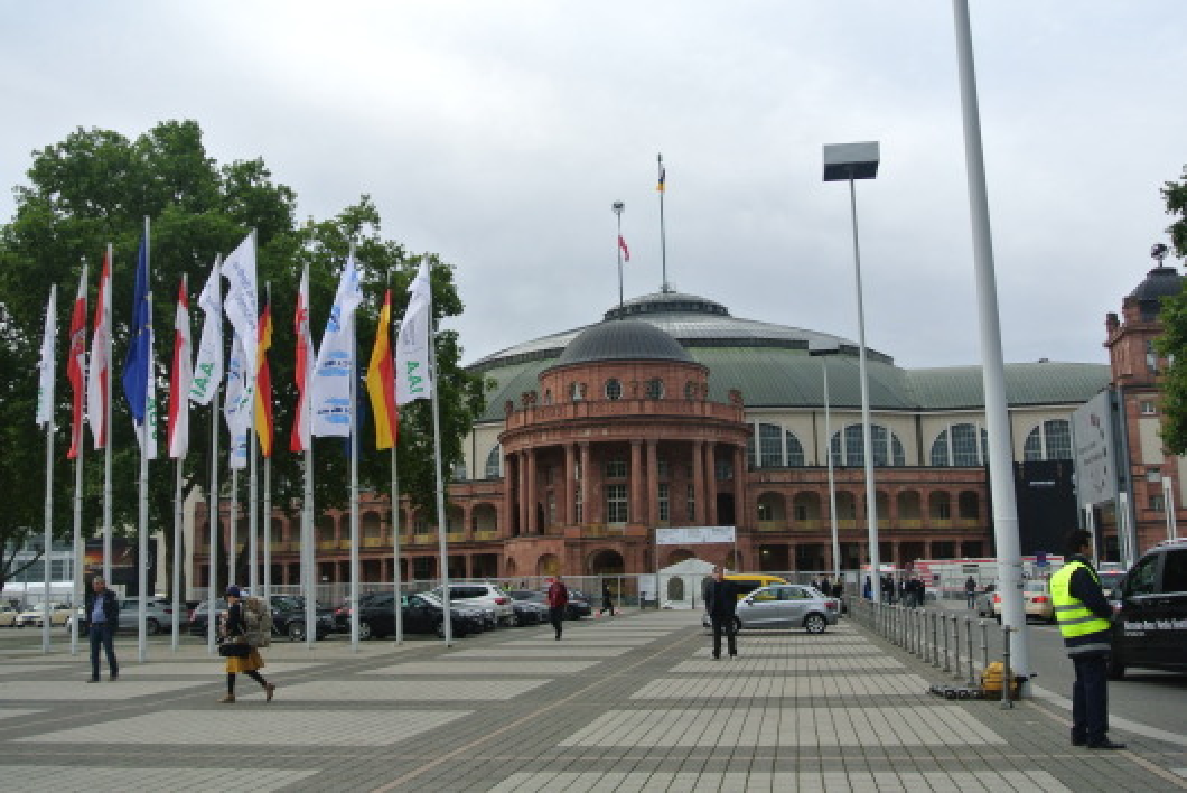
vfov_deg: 36.0
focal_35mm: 37
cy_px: 396
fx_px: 1221
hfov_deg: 51.9
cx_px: 594
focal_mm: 14
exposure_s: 1/320
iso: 100
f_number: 4
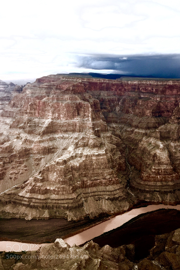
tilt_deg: -16.4
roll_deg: -4.5
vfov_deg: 60.3
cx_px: 100
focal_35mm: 31
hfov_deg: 42.3
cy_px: 132
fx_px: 232
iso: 32
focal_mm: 4.15
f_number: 2.2
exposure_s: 1/391
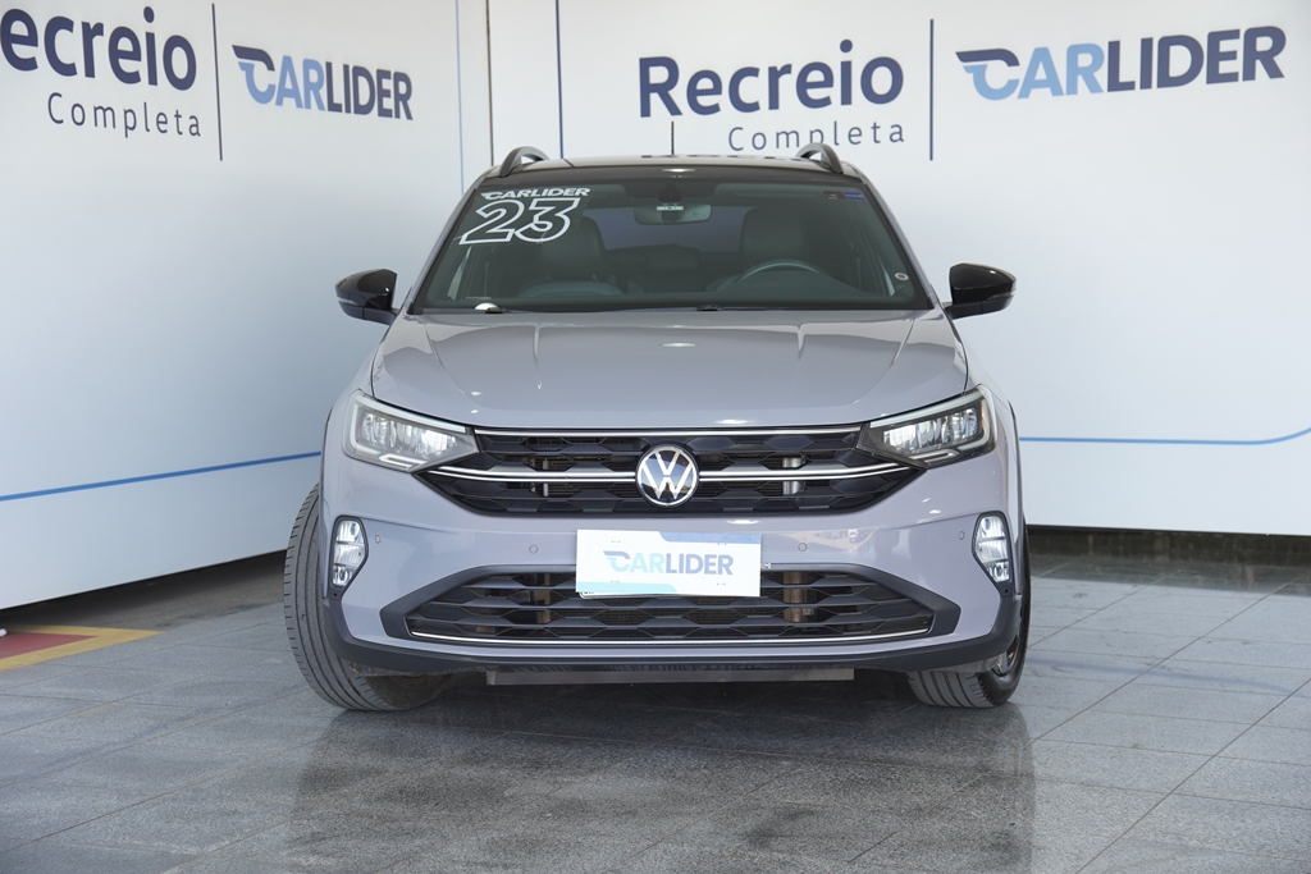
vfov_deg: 21.1
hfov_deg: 31.2
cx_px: 656
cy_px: 437
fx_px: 2349
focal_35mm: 64
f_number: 3.5
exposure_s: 1/125
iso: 200
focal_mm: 43
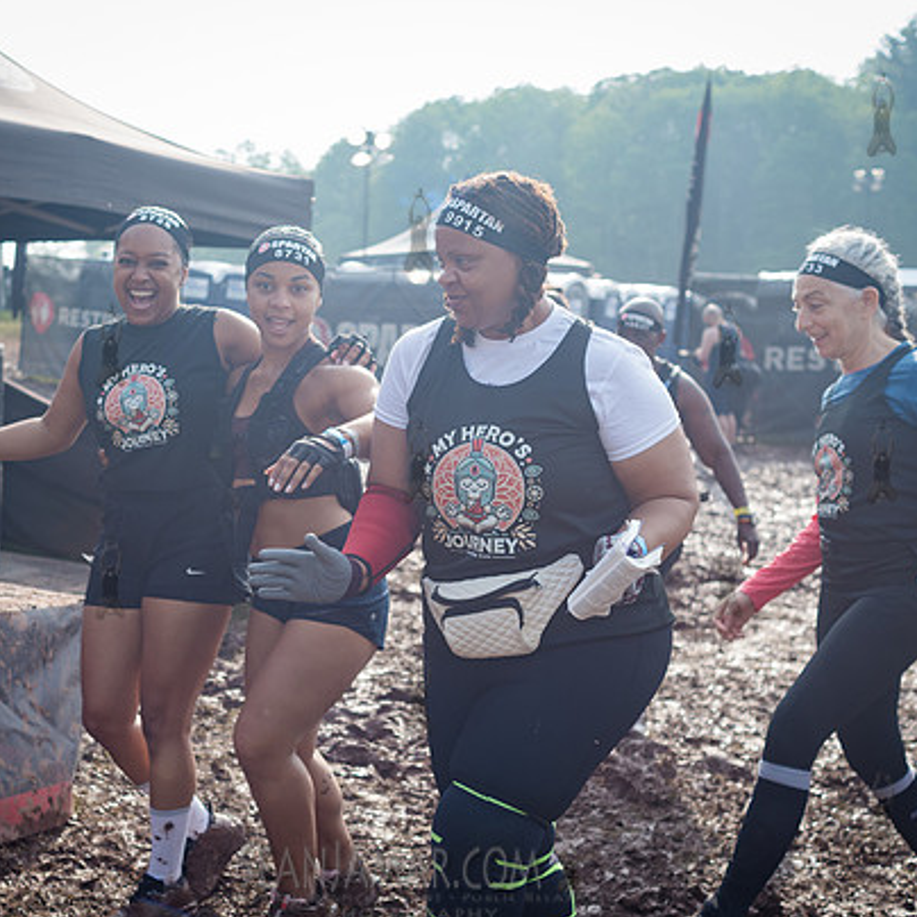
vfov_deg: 34.0
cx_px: 305
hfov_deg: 33.7
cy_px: 512
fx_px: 1499
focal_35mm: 50
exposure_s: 1/1000
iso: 250
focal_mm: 35
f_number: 4
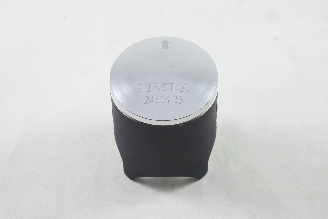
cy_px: 110
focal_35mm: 63
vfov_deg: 21.6
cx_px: 164
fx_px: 574
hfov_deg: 31.9
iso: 800
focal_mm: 23.6
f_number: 5
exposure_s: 1/125
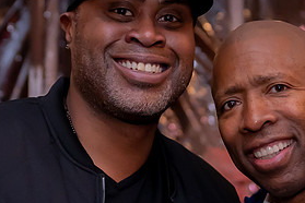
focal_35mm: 145
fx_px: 1228
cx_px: 101
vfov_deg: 9.4
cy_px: 27
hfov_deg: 14.1
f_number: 2.8
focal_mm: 38
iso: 3200
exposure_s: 1/1250
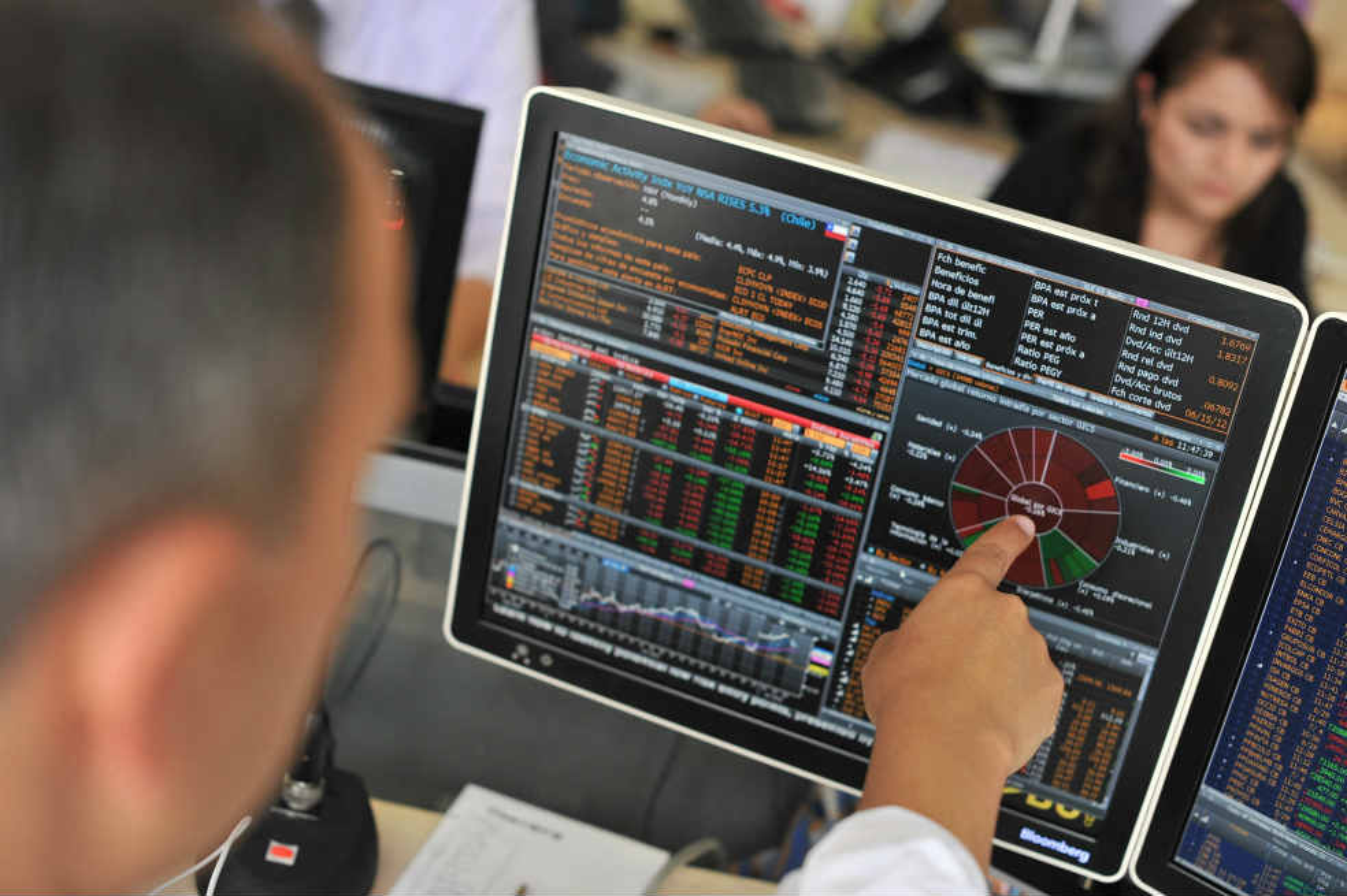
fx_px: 1870
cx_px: 674
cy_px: 448
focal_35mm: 50
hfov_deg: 39.6
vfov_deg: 27.0
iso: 800
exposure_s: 1/125
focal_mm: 50
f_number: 2.8
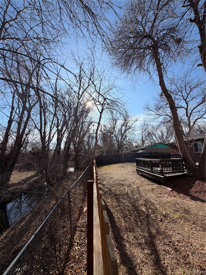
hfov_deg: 85.7
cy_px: 138
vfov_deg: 102.1
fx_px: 111
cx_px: 103
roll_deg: +0.9
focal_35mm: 14
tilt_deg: +9.2
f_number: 2.2
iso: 25
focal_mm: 2.22
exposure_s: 1/770
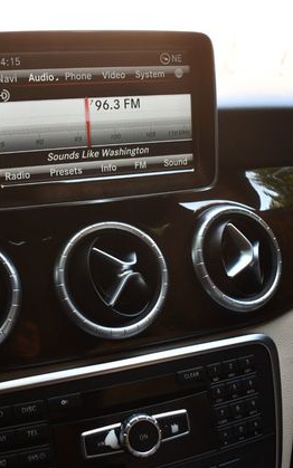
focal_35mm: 42
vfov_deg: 47.2
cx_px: 103
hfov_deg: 30.4
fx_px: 536
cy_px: 235
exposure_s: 1/250
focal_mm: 18
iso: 500
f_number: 3.5
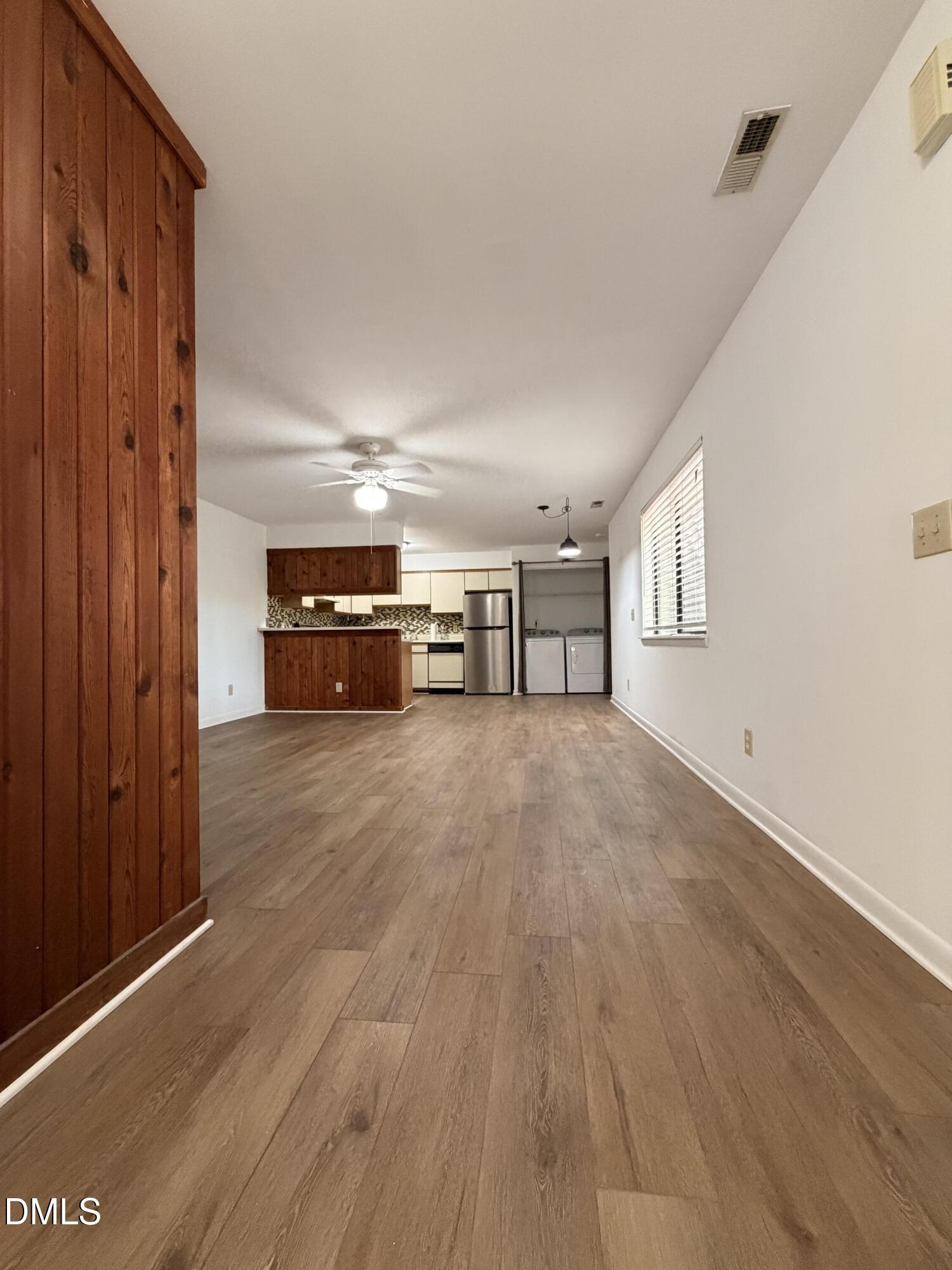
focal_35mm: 14
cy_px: 635
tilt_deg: +0.9
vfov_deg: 102.1
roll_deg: +1.0
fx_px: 513
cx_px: 476
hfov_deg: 85.7
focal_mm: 2.22
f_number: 2.2
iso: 500
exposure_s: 1/60
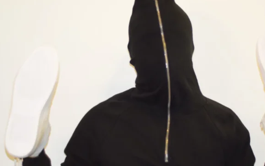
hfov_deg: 20.4
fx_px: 737
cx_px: 146
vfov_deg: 12.8
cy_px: 79
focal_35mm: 102
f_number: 1.8
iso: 640
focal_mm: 50
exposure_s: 1/80
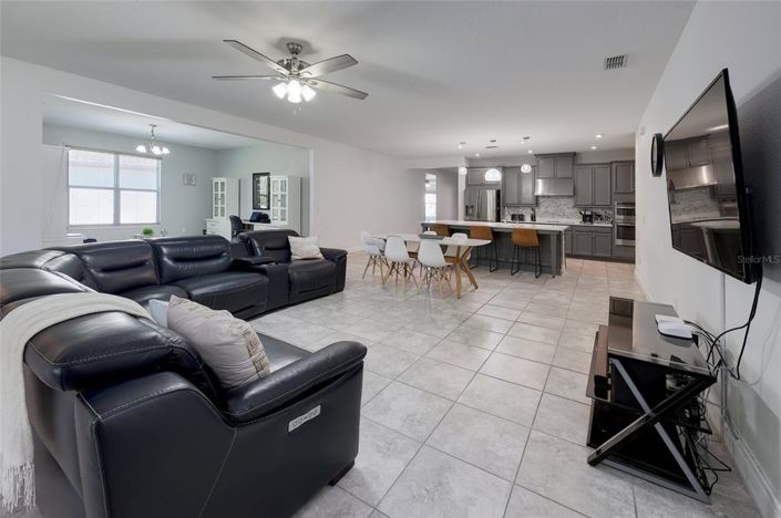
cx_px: 390
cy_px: 259
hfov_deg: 112.7
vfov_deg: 89.8
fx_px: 260
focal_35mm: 12
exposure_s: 1/15
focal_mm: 8
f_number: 5.6
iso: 320
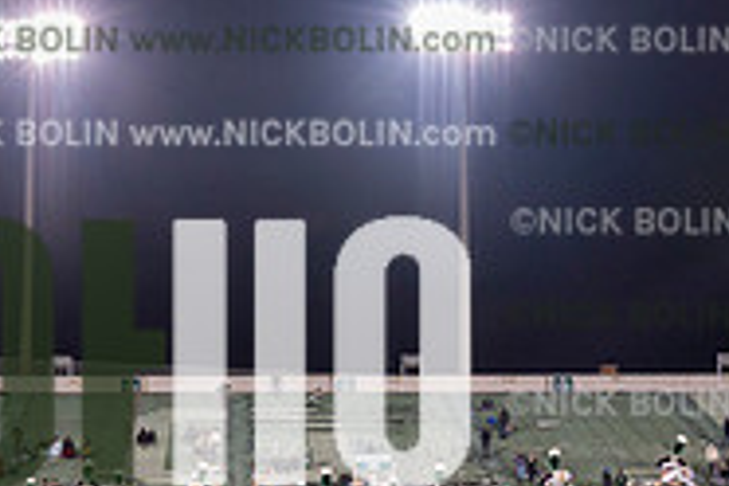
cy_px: 404
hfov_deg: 26.7
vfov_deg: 18.0
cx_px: 192
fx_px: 1519
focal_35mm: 75
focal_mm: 24
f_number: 4
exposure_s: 1/640
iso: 3200
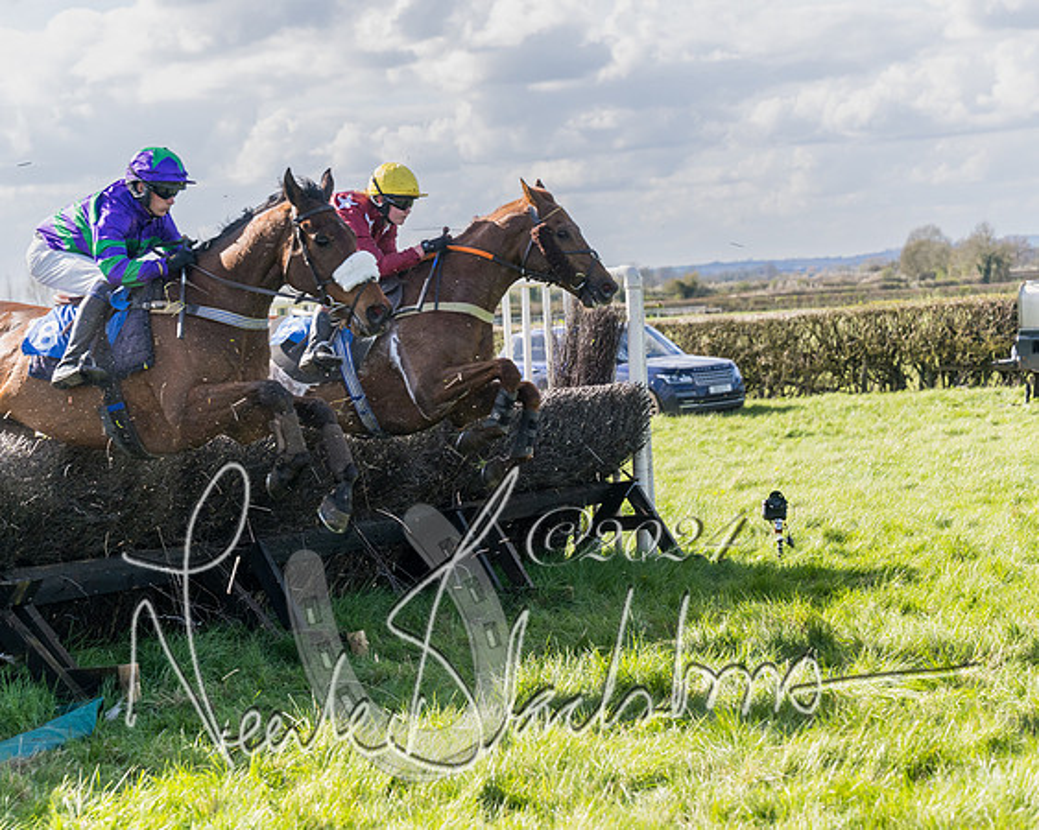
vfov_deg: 15.4
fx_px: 3062
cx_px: 548
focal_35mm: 100
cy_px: 372
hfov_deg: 19.3
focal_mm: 70
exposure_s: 1/2000
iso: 400
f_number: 4
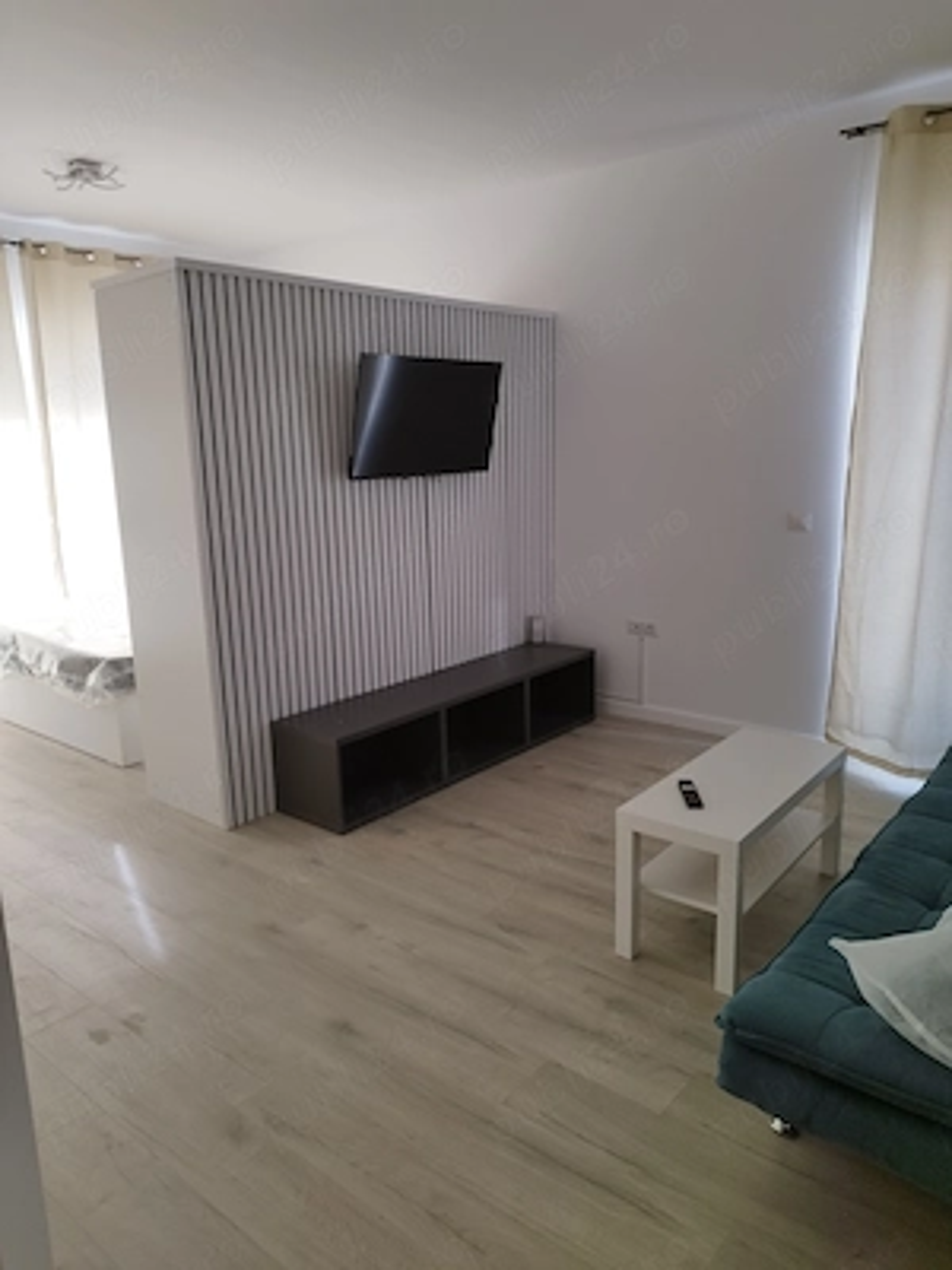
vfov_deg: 71.6
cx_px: 476
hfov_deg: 56.8
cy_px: 635
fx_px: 880
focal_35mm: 24
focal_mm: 5.89
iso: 60
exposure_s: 1/50
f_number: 1.89
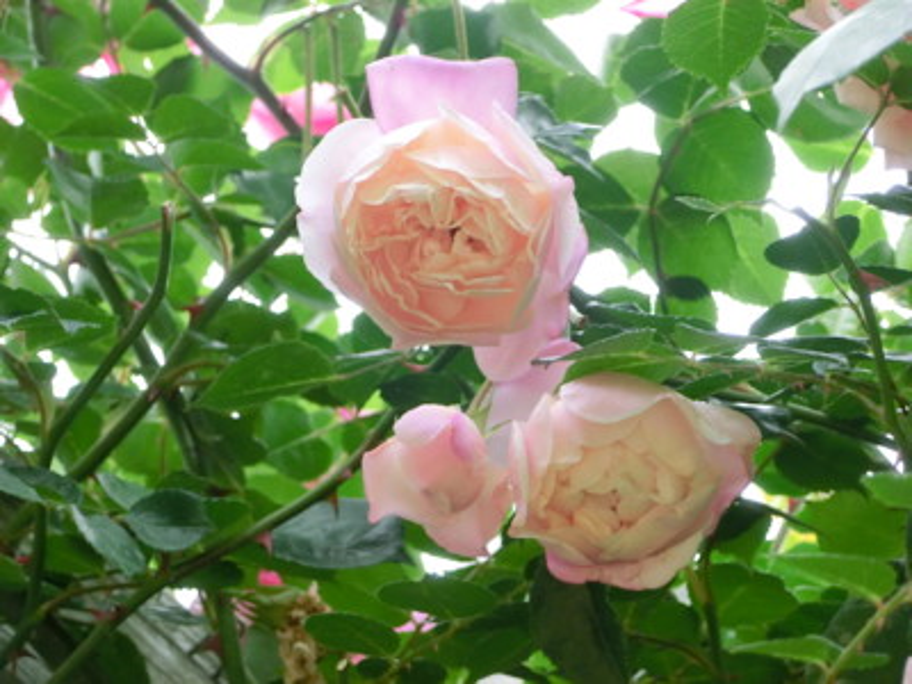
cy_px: 342
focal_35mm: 198
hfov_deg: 10.0
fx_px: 5217
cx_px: 456
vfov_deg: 7.5
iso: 160
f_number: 5.8
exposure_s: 1/100
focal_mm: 35.05
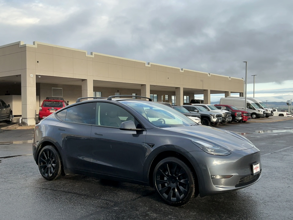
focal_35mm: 30
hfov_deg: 60.0
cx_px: 146
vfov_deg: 46.8
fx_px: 254
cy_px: 110
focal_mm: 3
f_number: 1.8
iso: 25
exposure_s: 1/338
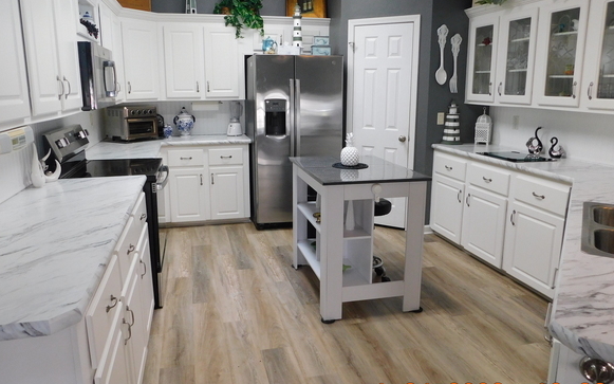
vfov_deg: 44.5
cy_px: 183
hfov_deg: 66.5
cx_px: 299
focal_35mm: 28
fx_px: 468
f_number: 3
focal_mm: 4
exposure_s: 1/30
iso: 220
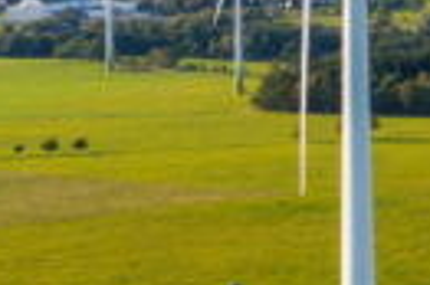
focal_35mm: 164
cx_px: 1060
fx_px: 1956
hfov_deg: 10.6
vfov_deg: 8.2
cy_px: -92
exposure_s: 1/160
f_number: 4.5
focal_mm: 10.3
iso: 100
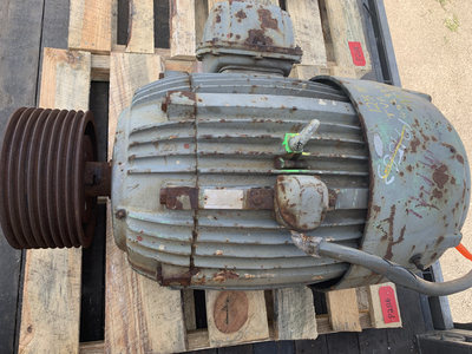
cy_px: 177
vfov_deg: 53.1
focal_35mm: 26
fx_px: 355
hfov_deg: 67.3
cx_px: 236
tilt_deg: -68.9
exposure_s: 1/200
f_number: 1.8
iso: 25
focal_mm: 4.25
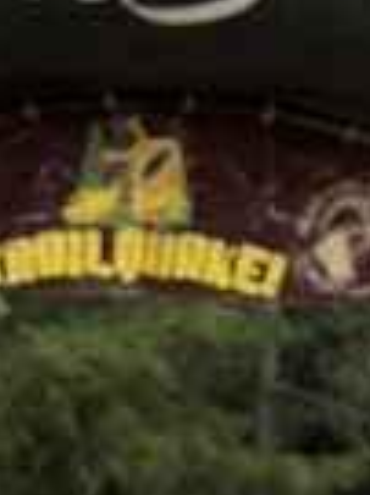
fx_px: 2783
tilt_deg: -6.9
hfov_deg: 7.6
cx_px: 33
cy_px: 829
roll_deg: +1.1
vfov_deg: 9.7
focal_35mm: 195
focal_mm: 6.76
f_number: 1.78
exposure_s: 1/60
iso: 125
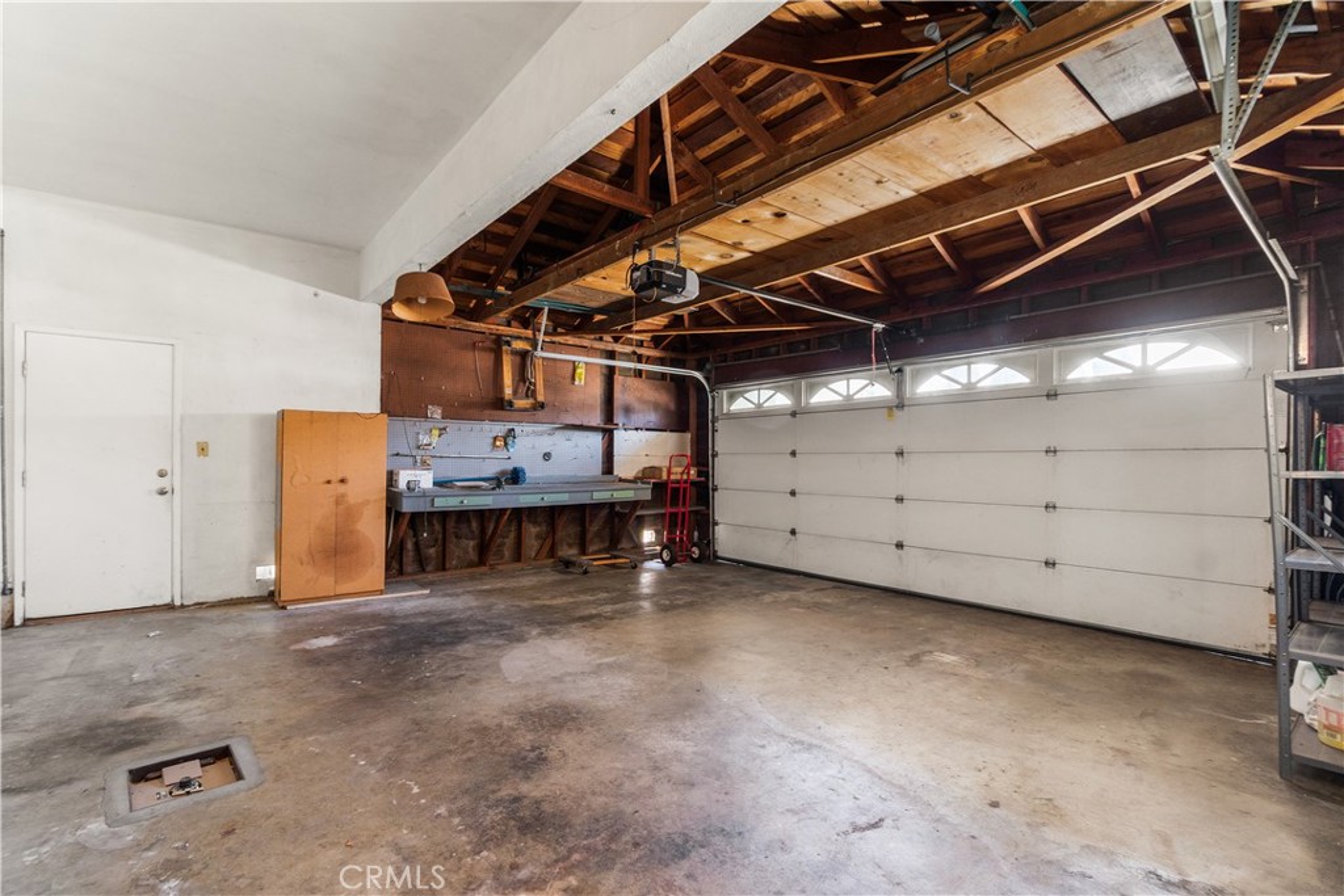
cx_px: 672
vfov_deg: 77.3
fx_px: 560
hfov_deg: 100.4
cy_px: 448
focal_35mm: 15
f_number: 7.1
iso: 320
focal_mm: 10
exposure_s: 1/25
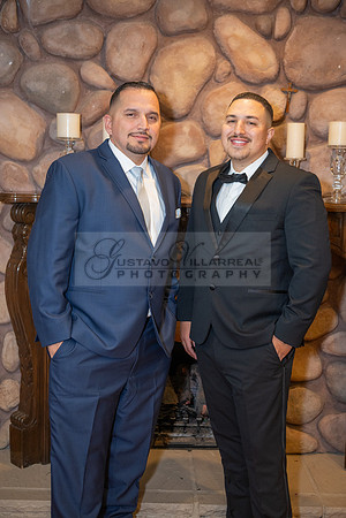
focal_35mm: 48
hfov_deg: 28.1
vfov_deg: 41.1
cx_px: 173
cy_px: 259
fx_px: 692
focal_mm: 48
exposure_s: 1/160
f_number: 3.2
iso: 640
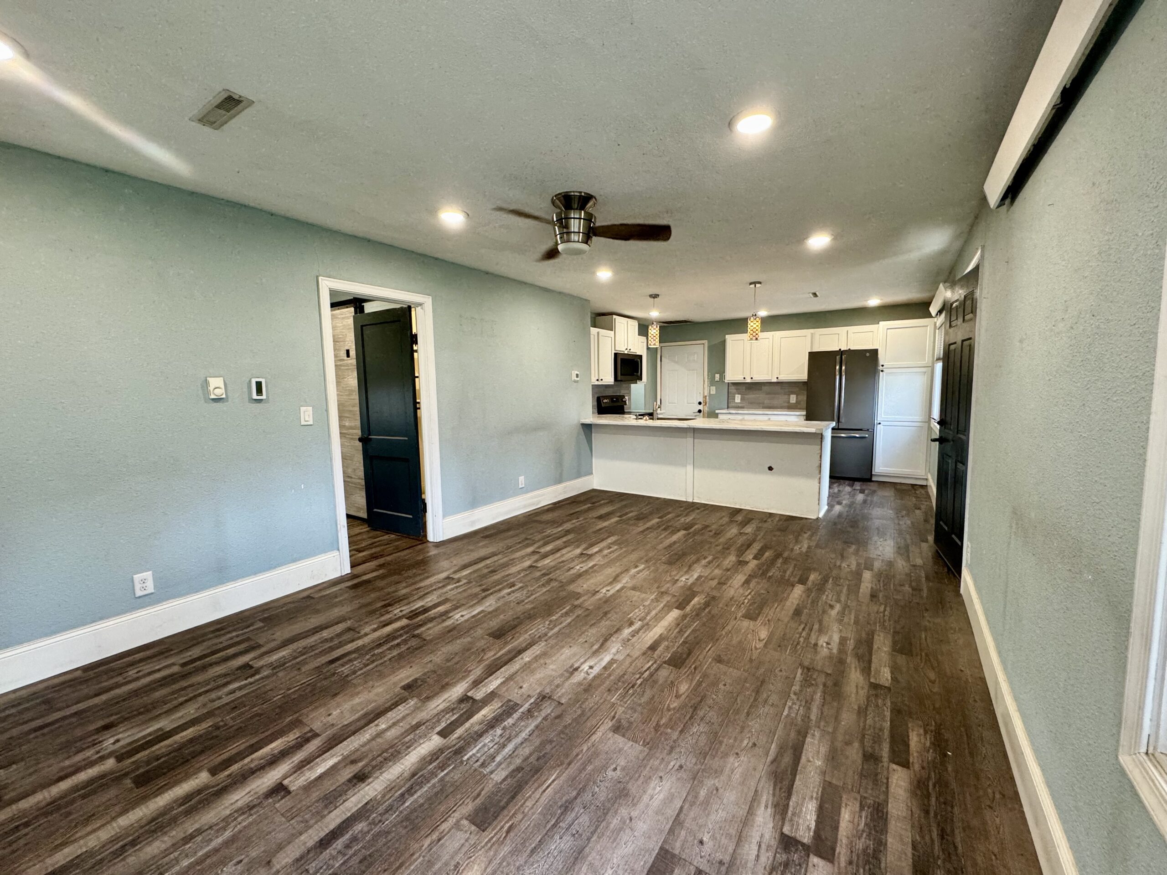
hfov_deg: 102.1
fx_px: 472
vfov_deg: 85.7
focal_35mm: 14
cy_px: 438
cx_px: 584
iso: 160
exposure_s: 1/60
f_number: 2.2
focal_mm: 2.22
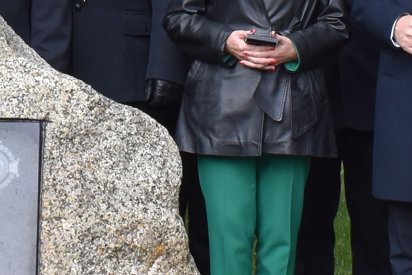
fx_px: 2897
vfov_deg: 5.4
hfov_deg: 8.1
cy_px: -35
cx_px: 41
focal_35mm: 253
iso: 320
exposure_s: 1/250
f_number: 8
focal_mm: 27
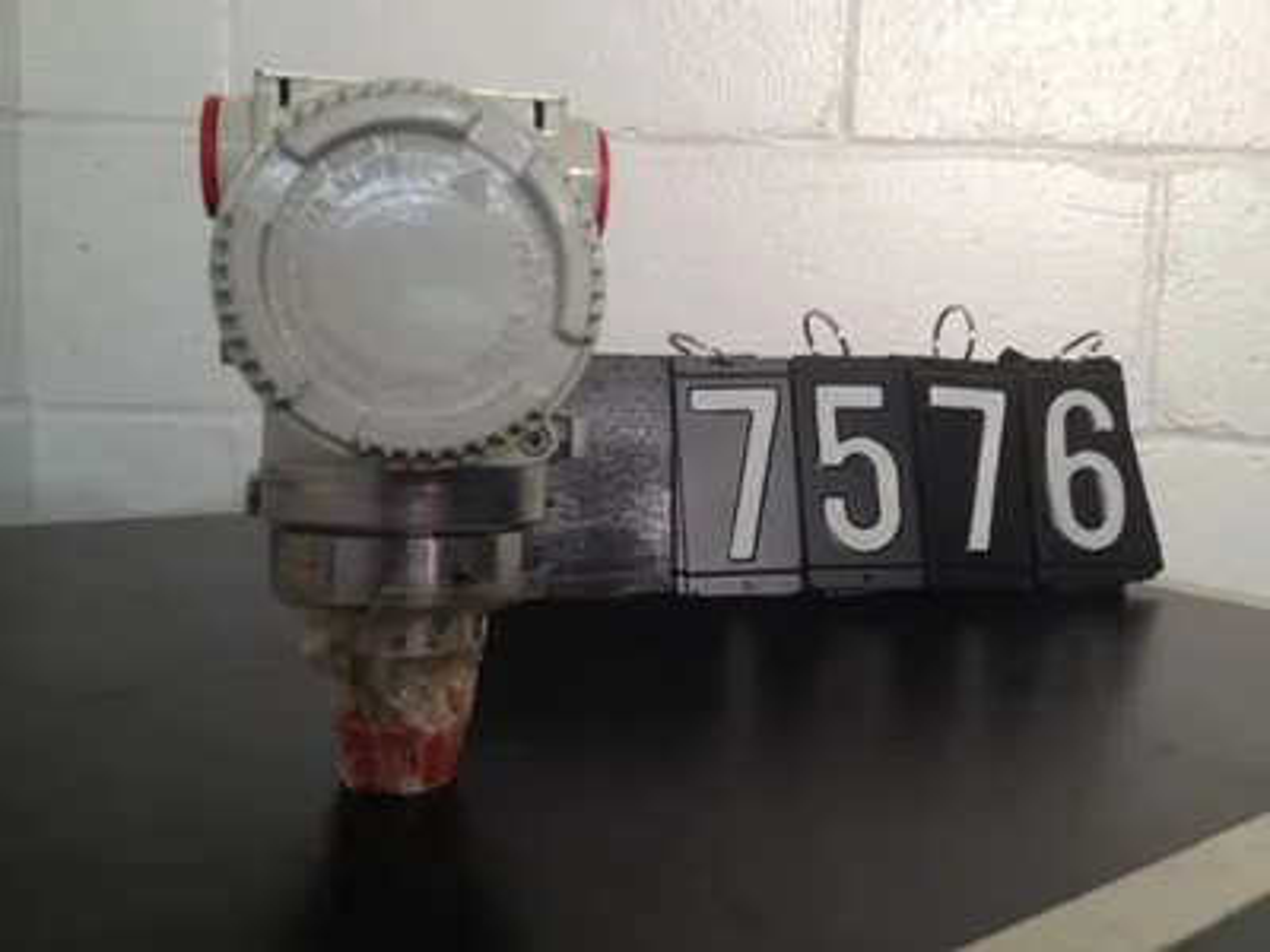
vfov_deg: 40.7
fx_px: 1284
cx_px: 635
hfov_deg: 52.6
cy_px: 476
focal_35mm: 35
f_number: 2.4
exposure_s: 1/24
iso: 50
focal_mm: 4.28
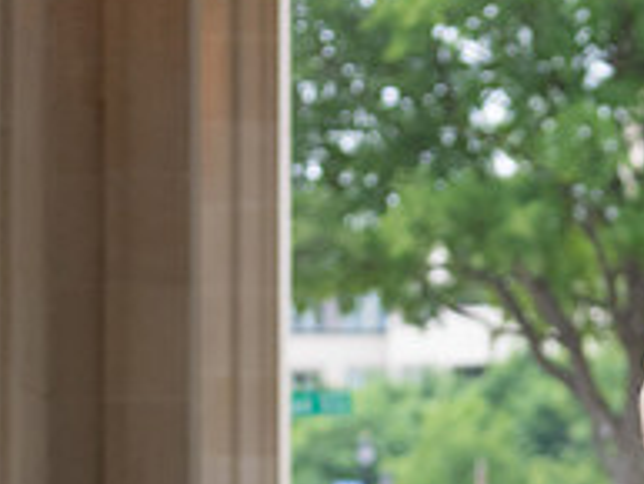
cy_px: 504
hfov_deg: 8.1
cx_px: 634
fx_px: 4524
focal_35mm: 243
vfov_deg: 6.1
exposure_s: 1/320
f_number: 2.8
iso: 640
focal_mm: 70
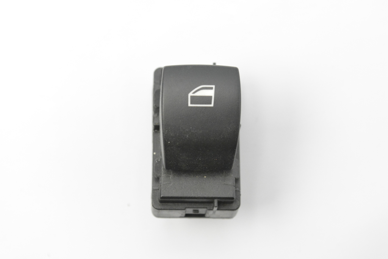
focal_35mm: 82
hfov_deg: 24.6
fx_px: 889
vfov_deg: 16.5
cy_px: 130
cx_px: 194
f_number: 8
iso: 6400
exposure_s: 1/250
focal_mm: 55
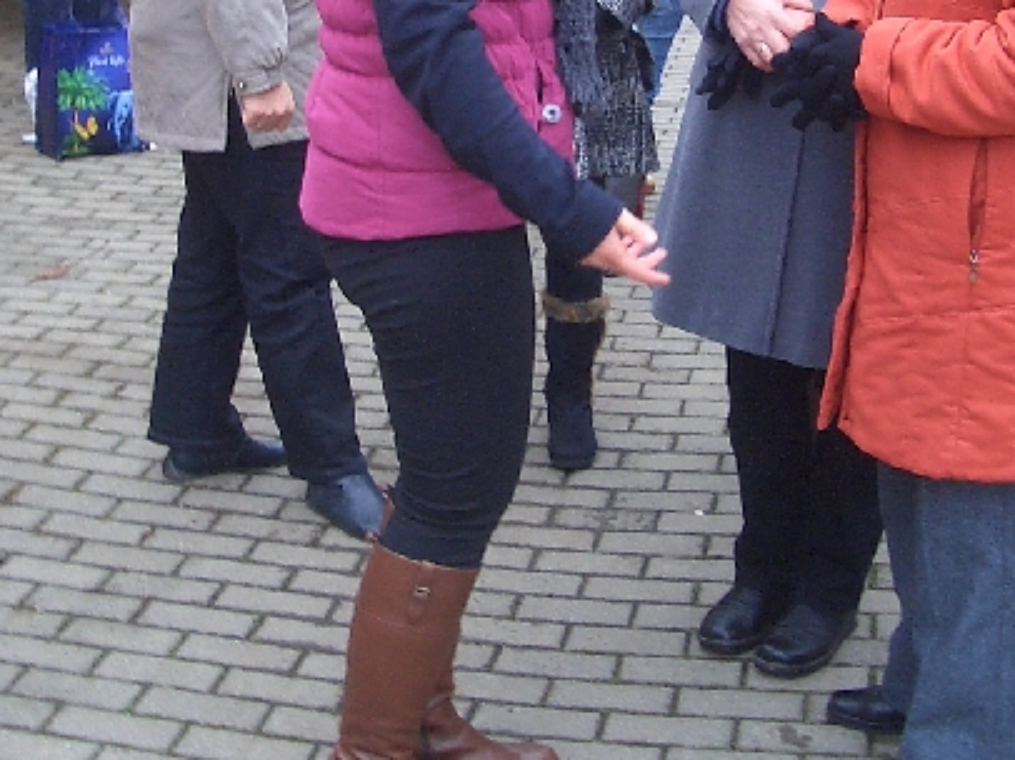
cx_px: 408
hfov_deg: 28.1
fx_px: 2022
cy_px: 115
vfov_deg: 20.9
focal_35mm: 69
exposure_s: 1/50
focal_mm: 5.8
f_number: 2.6
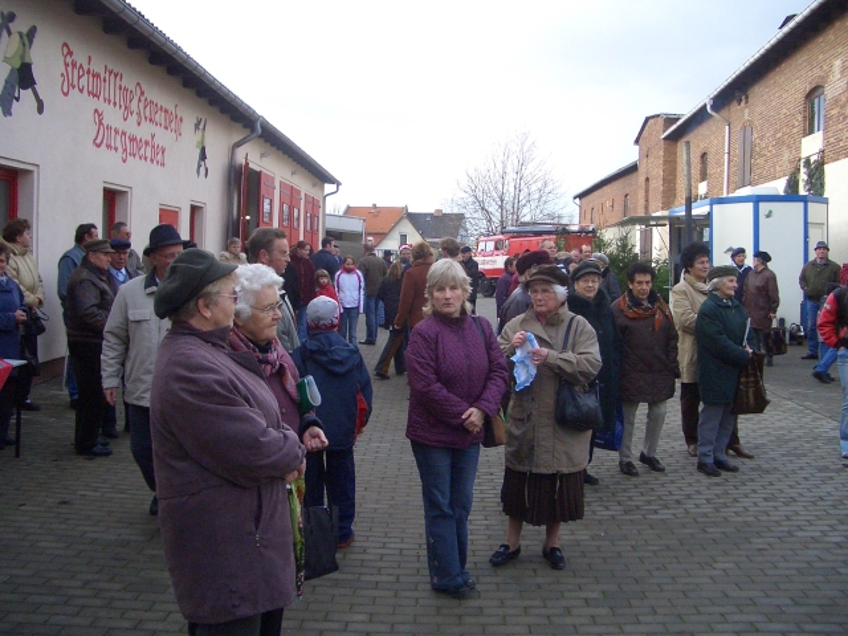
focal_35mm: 35
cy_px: 318
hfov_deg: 52.6
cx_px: 424
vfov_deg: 40.7
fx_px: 857
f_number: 2.6
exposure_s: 1/800
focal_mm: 5.8
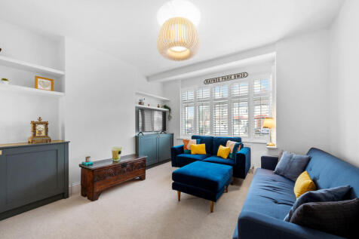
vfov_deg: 81.2
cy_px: 120
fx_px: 140
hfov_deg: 104.3
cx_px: 180
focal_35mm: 14
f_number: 16
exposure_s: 1.3
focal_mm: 14
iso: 250
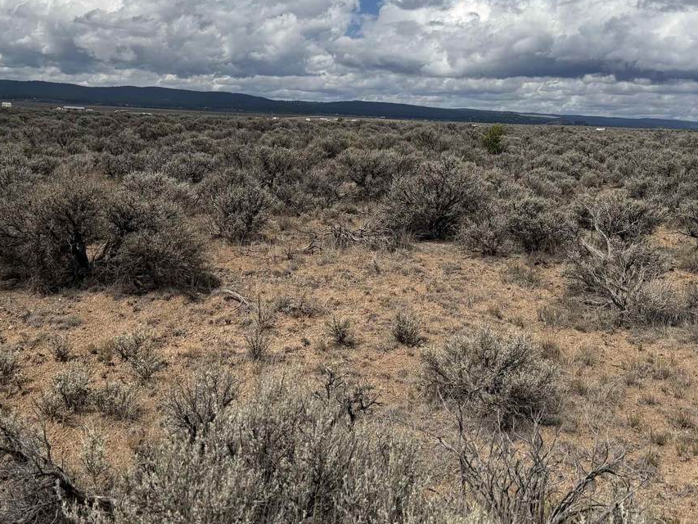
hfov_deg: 51.2
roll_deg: -3.4
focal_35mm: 36
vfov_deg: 38.8
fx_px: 726
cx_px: 311
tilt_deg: -1.9
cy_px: 139
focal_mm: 6.76
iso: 80
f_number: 1.78
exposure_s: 1/11905
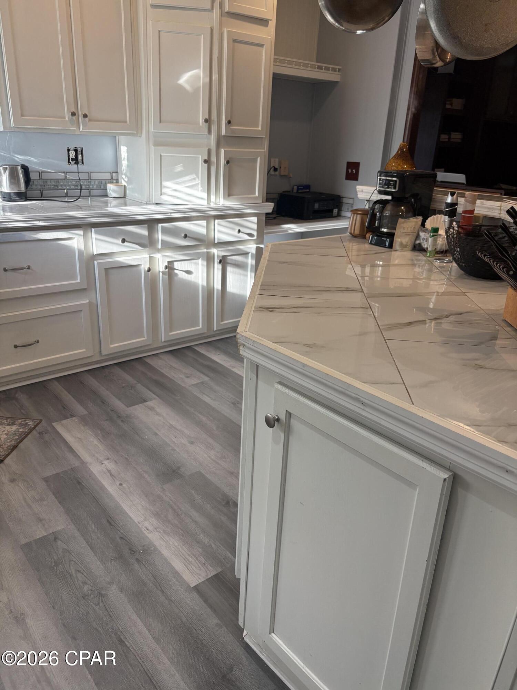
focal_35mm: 26
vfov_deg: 67.3
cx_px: 258
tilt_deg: -19.7
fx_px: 518
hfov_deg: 53.1
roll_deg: -3.4
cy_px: 345
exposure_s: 1/177
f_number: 1.6
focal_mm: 5.96
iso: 125
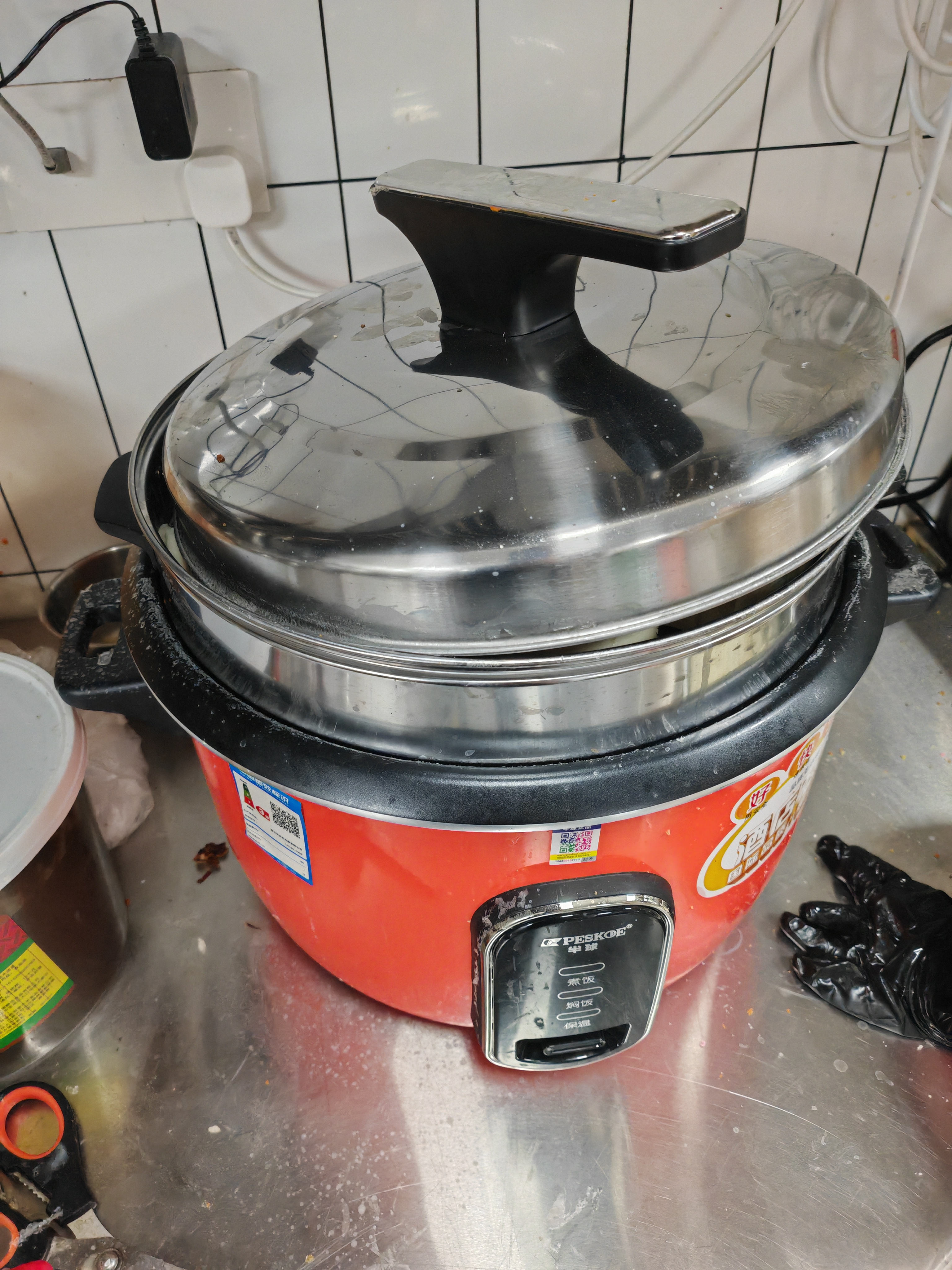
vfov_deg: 69.4
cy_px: 635
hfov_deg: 54.9
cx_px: 476
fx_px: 917
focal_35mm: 25
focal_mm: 5.3
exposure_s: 1/79
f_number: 1.9
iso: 800
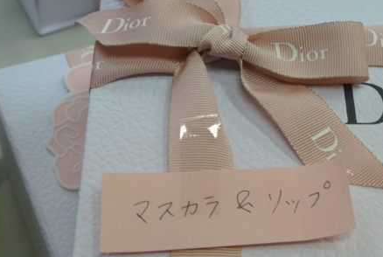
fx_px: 778
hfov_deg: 26.8
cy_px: 51
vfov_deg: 18.6
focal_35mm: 73
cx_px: 340
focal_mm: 15.1
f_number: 4.2
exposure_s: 1/60
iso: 400
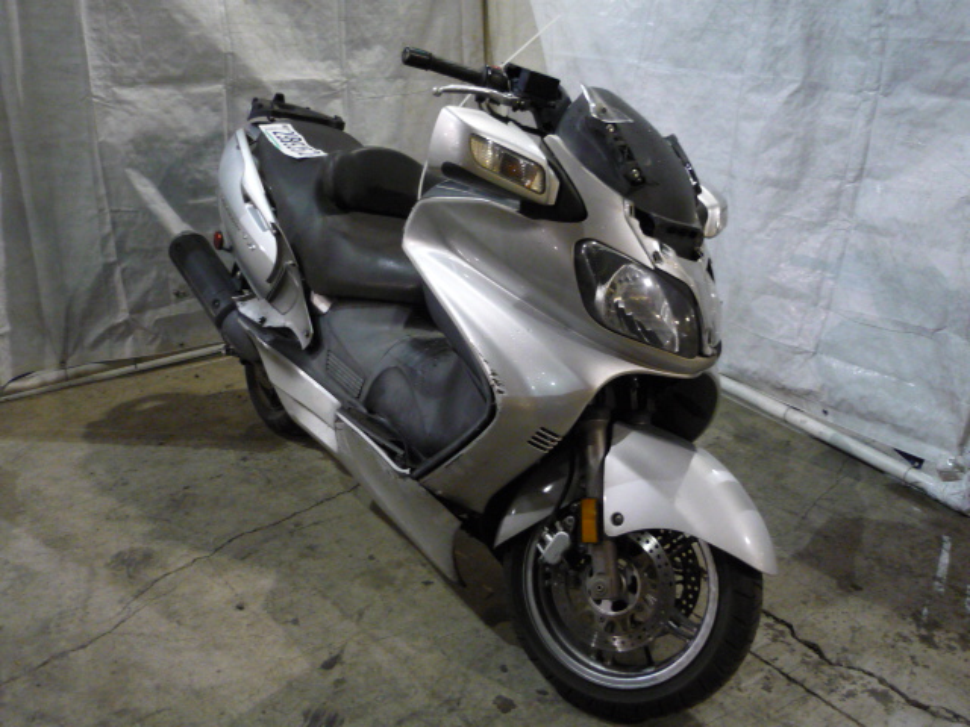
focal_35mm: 33
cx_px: 485
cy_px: 364
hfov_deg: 55.4
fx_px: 925
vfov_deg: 42.9
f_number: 2.8
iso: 400
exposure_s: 1/8
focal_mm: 5.5
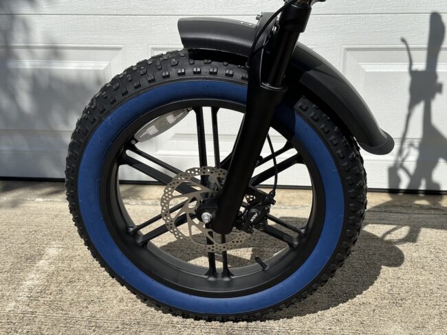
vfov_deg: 30.3
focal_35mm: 48
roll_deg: +0.9
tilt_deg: -16.8
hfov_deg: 39.6
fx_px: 620
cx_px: 224
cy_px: 168
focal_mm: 6.86
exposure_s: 1/6623
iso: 64
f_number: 1.78
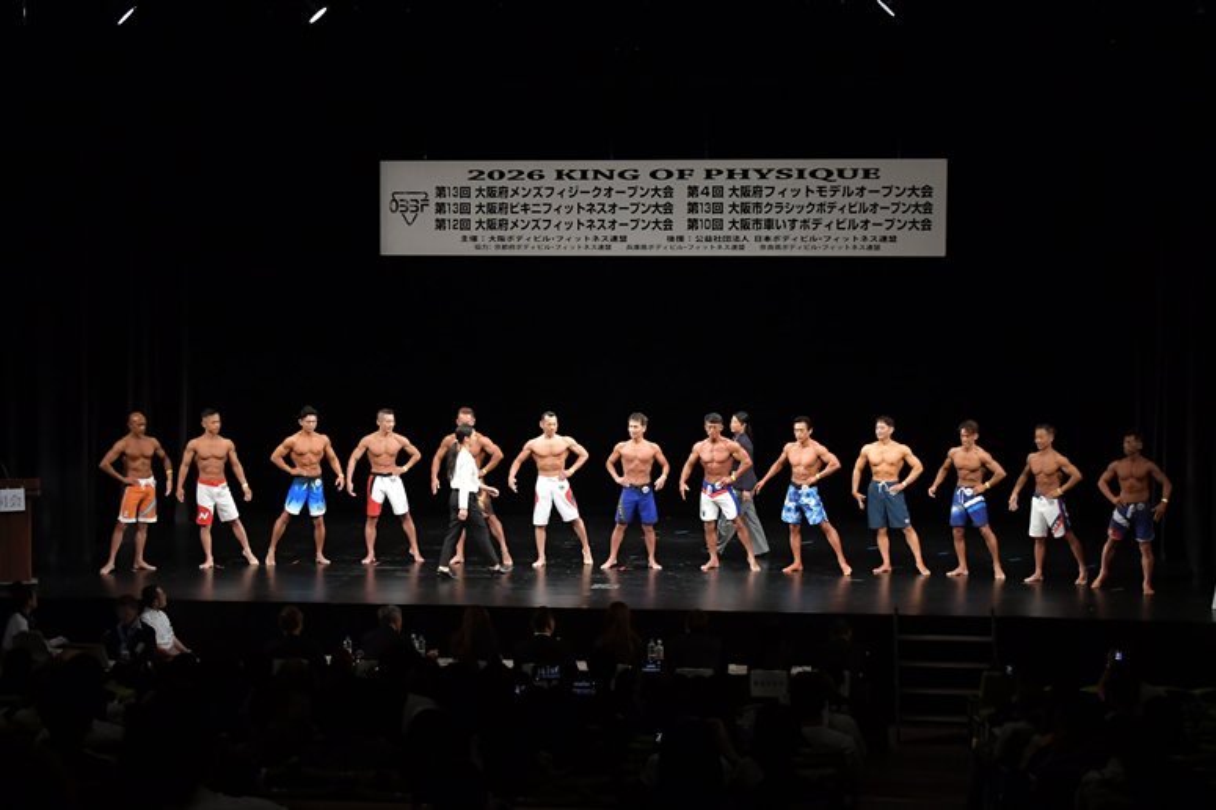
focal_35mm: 63
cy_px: 405
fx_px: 2127
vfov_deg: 21.6
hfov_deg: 31.9
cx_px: 608
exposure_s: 1/400
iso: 3200
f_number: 5.6
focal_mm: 42
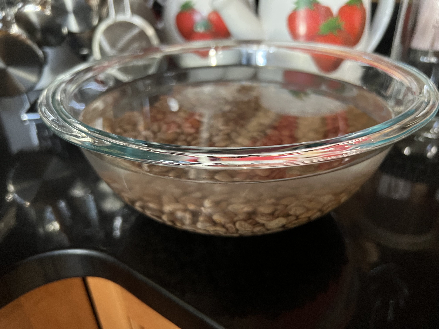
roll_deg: +1.8
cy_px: 164
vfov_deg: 53.1
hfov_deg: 67.3
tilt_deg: -29.2
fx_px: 330
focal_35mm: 26
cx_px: 220
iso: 500
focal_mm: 5.7
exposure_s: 1/30
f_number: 1.5
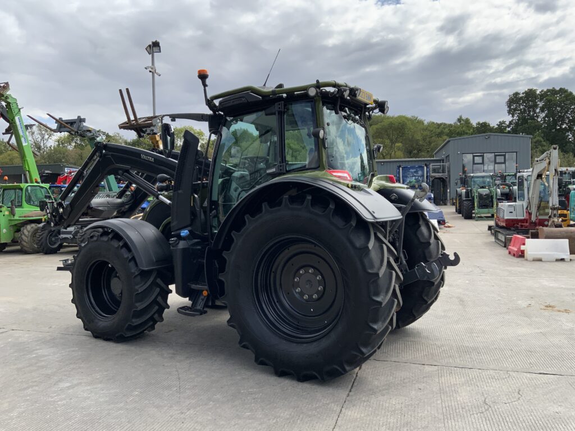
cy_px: 216
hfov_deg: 61.7
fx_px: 482
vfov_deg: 48.2
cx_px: 288
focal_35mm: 29
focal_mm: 3
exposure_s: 1/1577
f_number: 1.8
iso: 16
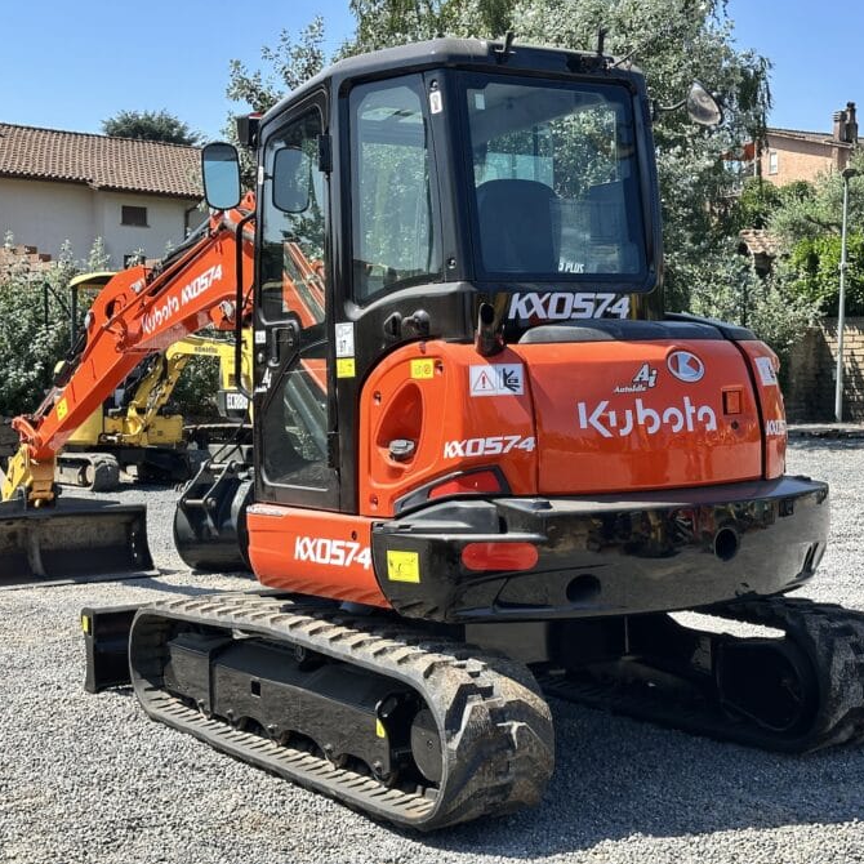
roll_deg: -0.3
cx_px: 449
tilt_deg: -1.9
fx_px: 1610
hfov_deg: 30.0
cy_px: 431
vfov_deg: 30.0
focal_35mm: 57
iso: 64
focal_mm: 6.86
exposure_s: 1/1695
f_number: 1.78
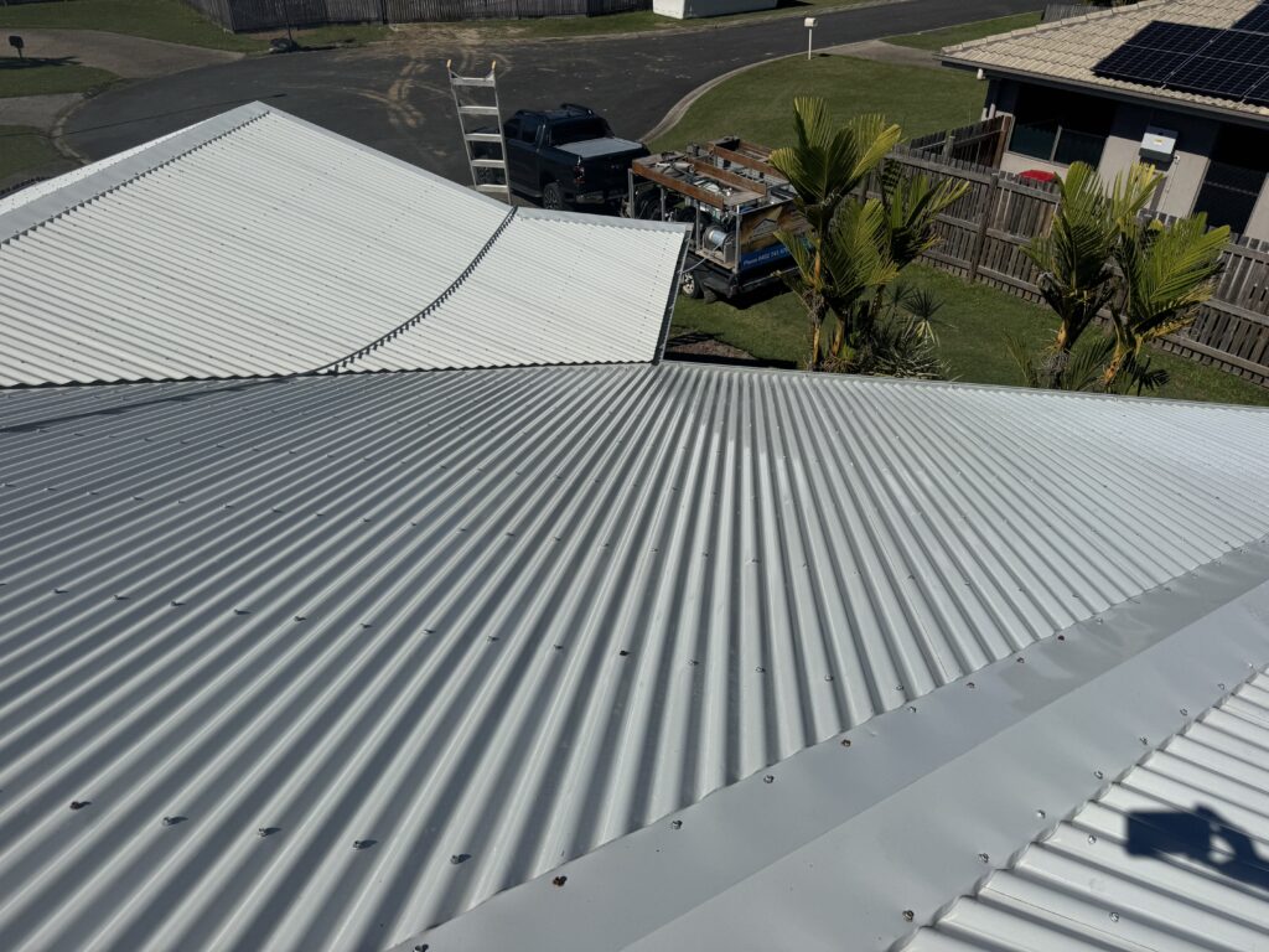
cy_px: 476
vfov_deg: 56.8
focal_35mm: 24
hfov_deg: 71.6
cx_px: 634
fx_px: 880
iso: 64
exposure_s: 1/15152
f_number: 1.78
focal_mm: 6.76
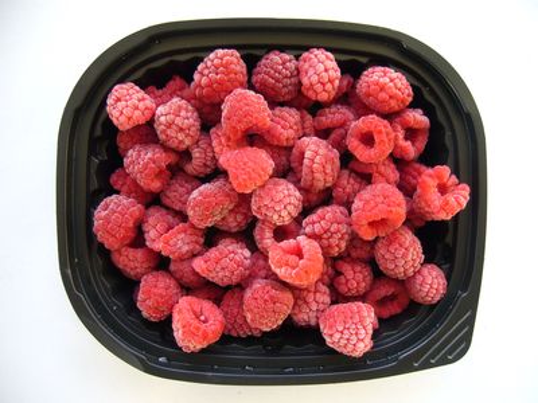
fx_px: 544
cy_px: 202
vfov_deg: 40.7
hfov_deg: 52.6
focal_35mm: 35
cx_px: 269
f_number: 2.8
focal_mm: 5.8
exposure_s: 1/25
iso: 100
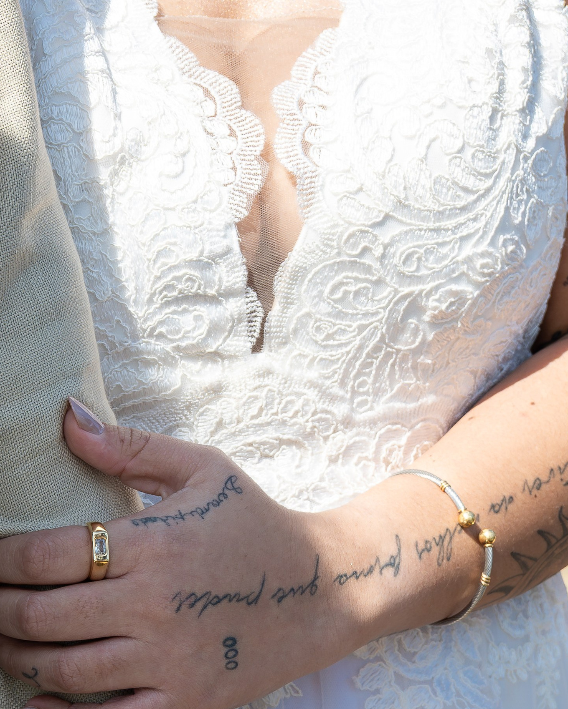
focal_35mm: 159
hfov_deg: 9.7
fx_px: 3341
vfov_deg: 12.1
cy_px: 607
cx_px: 211
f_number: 6.3
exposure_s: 1/400
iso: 160
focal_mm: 50
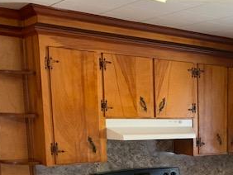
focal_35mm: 59
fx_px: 397
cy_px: 182
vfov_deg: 23.6
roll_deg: -2.0
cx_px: 253
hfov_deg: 29.6
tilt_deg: -10.0
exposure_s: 1/40
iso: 320
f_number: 1.8
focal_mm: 4.25
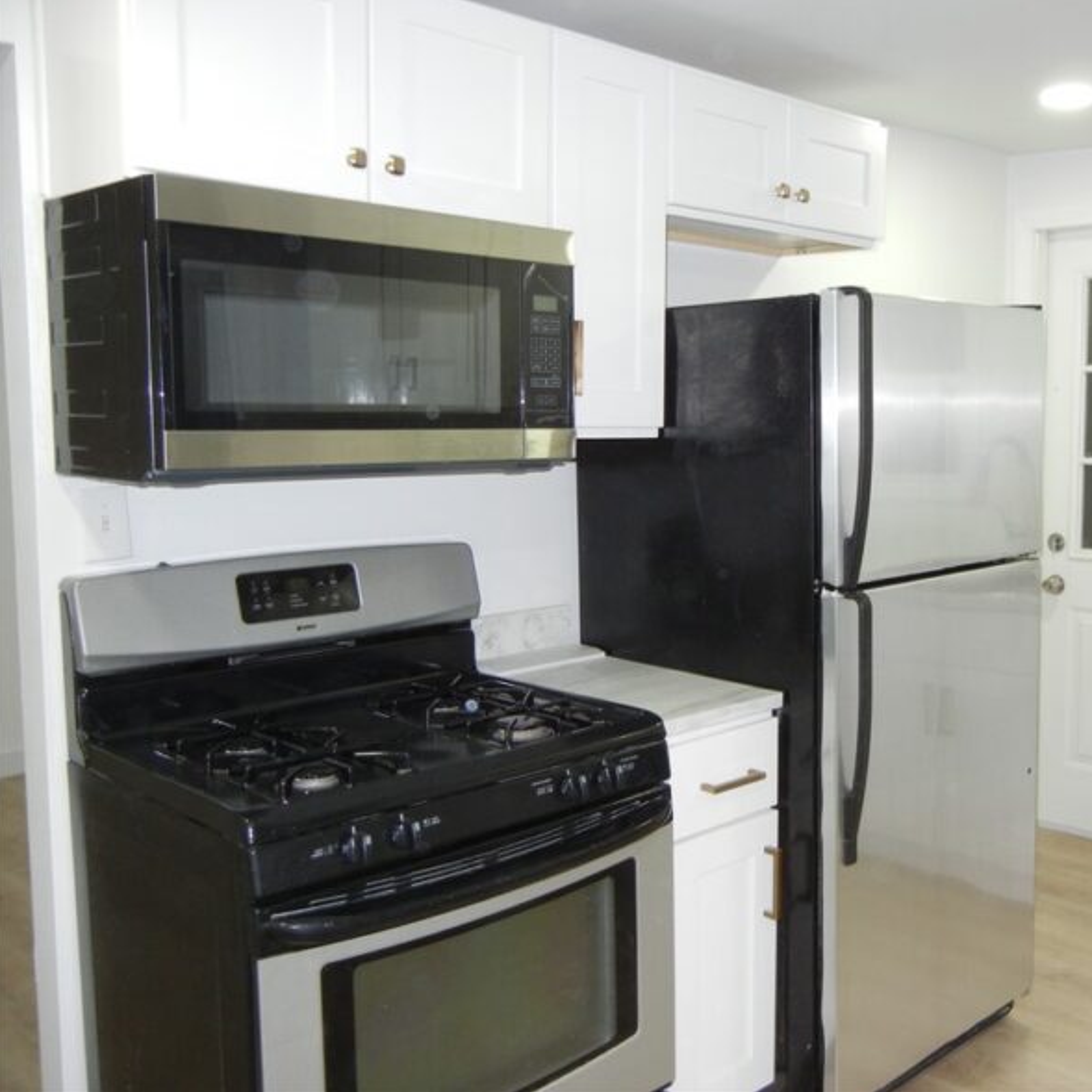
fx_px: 1285
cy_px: 538
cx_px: 738
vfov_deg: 46.0
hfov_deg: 45.3
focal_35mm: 36
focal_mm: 5.4
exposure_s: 1/30
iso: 244
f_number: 3.5
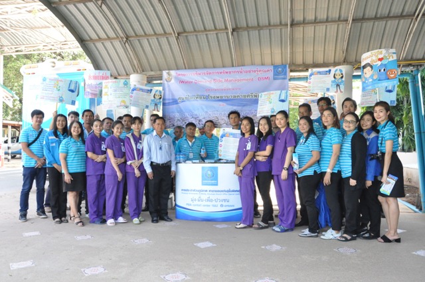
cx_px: 212
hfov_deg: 67.4
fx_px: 318
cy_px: 141
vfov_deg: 47.8
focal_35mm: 27
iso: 3200
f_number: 9
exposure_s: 1/320
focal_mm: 18
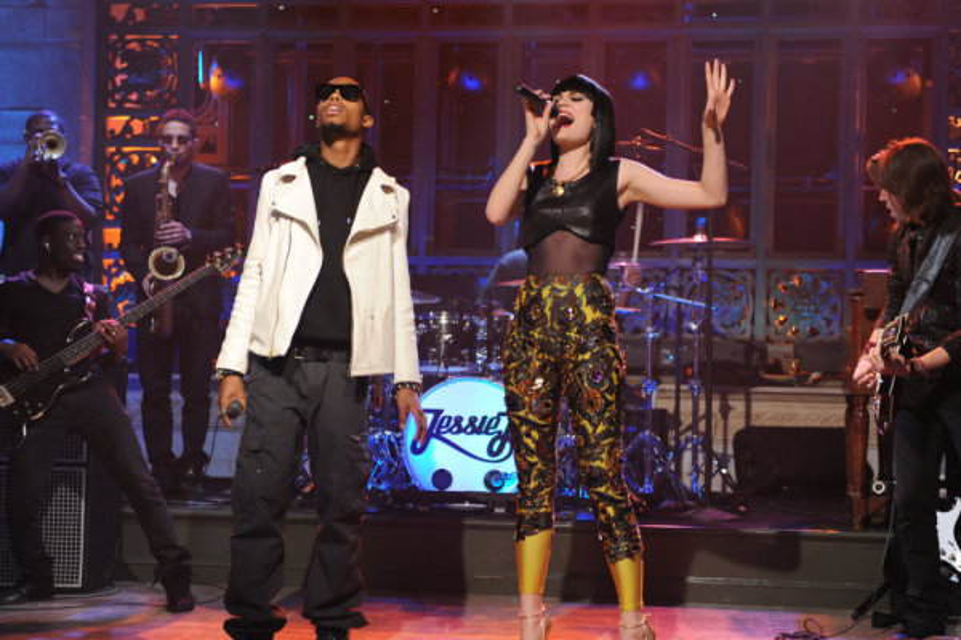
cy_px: 320
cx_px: 480
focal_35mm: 70
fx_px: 1868
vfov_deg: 19.5
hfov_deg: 28.8
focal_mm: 70
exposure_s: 1/125
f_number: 2.8
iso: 1250
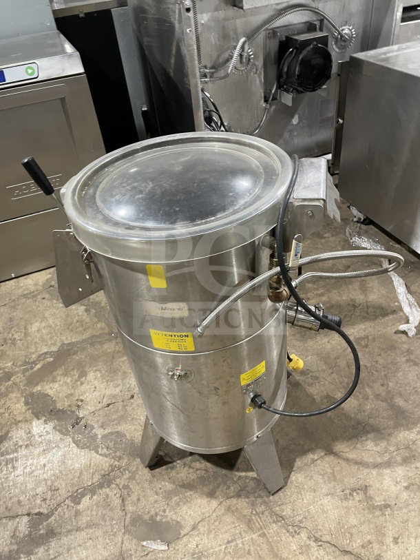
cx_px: 210
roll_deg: +6.7
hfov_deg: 53.1
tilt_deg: -34.5
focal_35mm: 26
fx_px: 421
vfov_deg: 67.3
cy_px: 280
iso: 320
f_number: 1.6
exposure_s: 1/60
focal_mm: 4.2
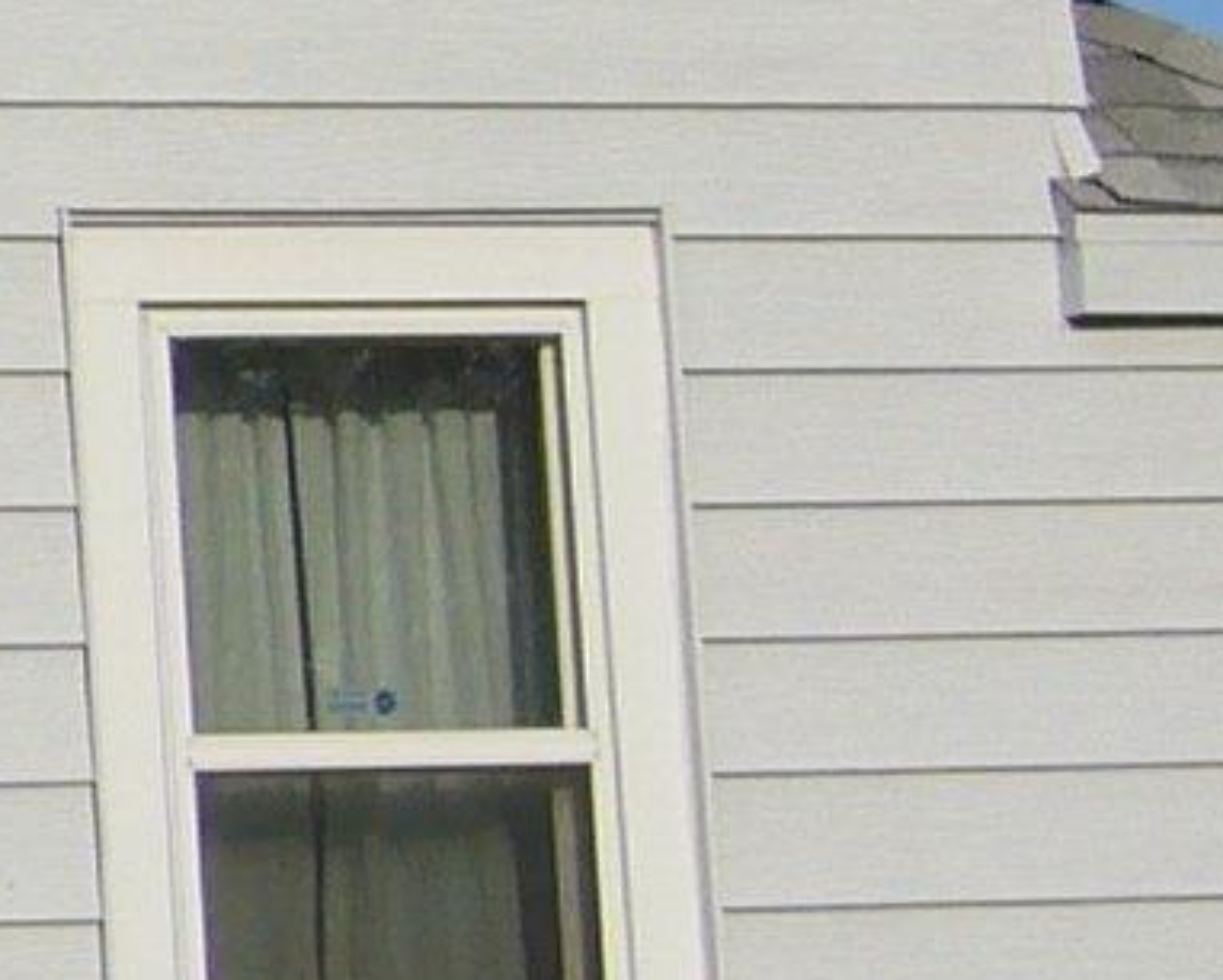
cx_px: -2087
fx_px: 8293
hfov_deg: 7.6
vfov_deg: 6.7
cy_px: 144
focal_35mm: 229
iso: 80
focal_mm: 5.8
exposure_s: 1/400
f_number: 5.6
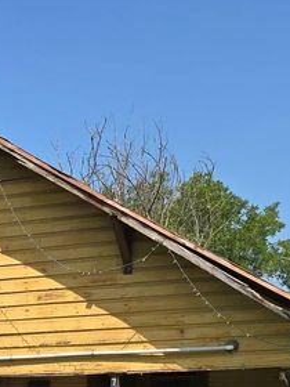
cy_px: 459
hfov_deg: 16.5
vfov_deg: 21.7
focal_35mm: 84
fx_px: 938
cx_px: -98
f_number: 1.7
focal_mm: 6.3
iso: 12
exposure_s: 1/688
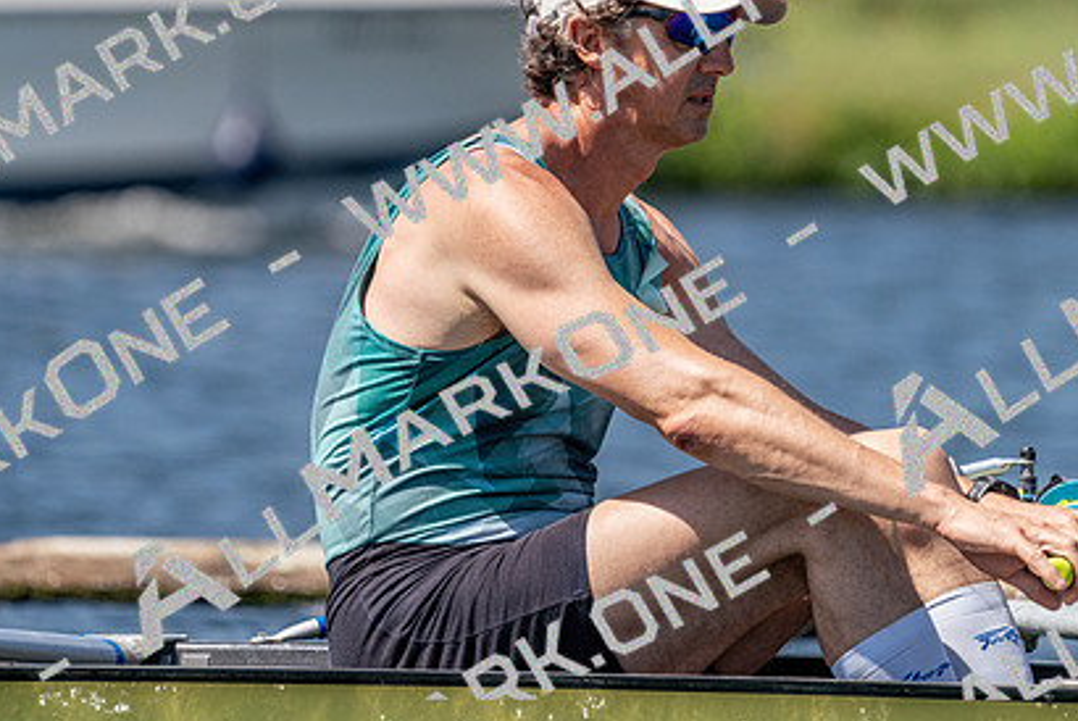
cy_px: 249
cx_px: 668
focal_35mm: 665
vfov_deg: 2.1
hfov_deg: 3.1
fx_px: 19926
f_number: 6.3
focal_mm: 470
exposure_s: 1/2000
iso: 250
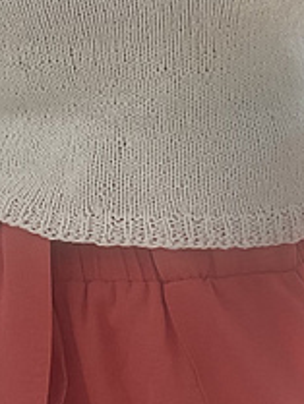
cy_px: -102
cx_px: 79
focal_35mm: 92
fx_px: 1076
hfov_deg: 16.0
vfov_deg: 19.8
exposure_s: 1/121
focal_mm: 2.71
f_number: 2.2
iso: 40
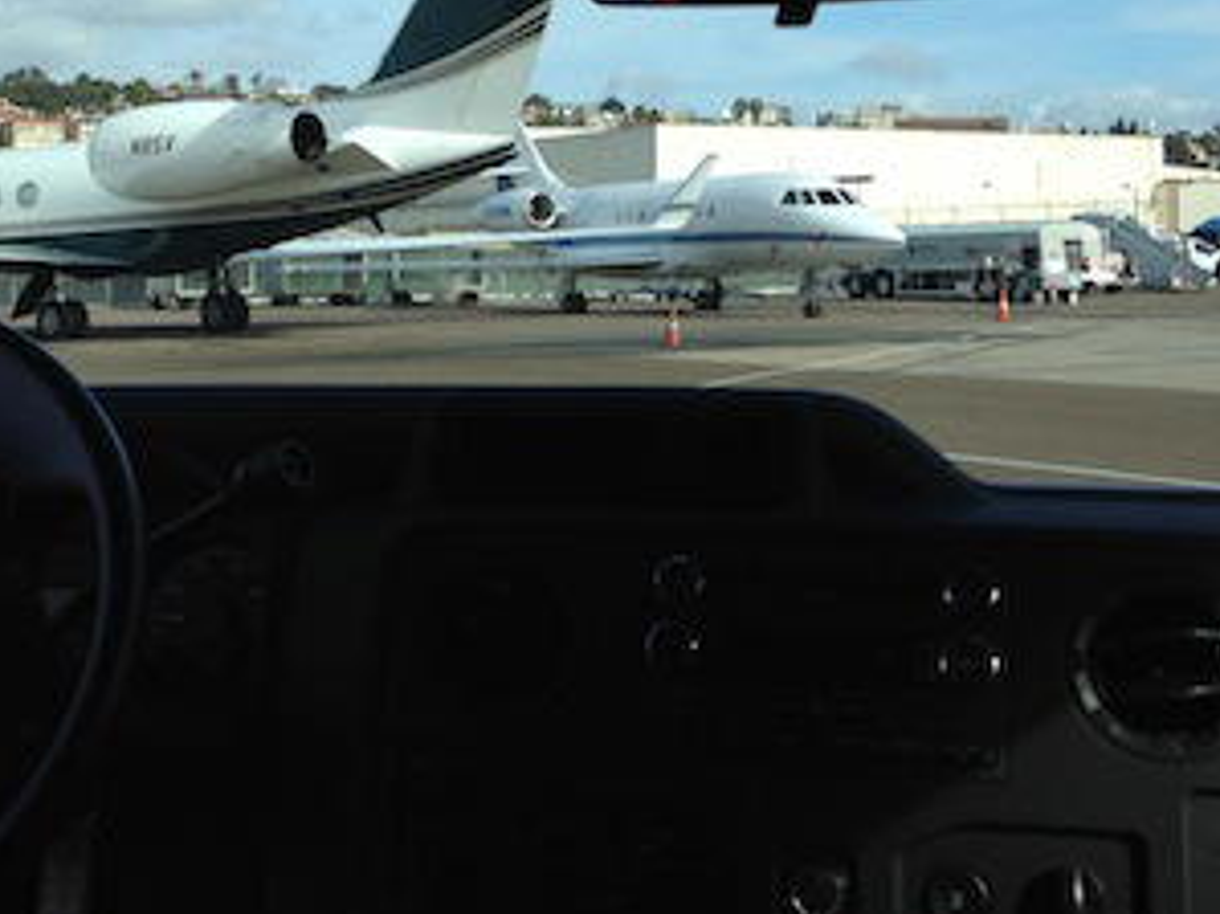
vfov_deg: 22.8
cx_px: 453
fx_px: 2255
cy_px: 296
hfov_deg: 30.1
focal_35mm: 64
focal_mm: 4.12
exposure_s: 1/1355
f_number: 2.4
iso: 50
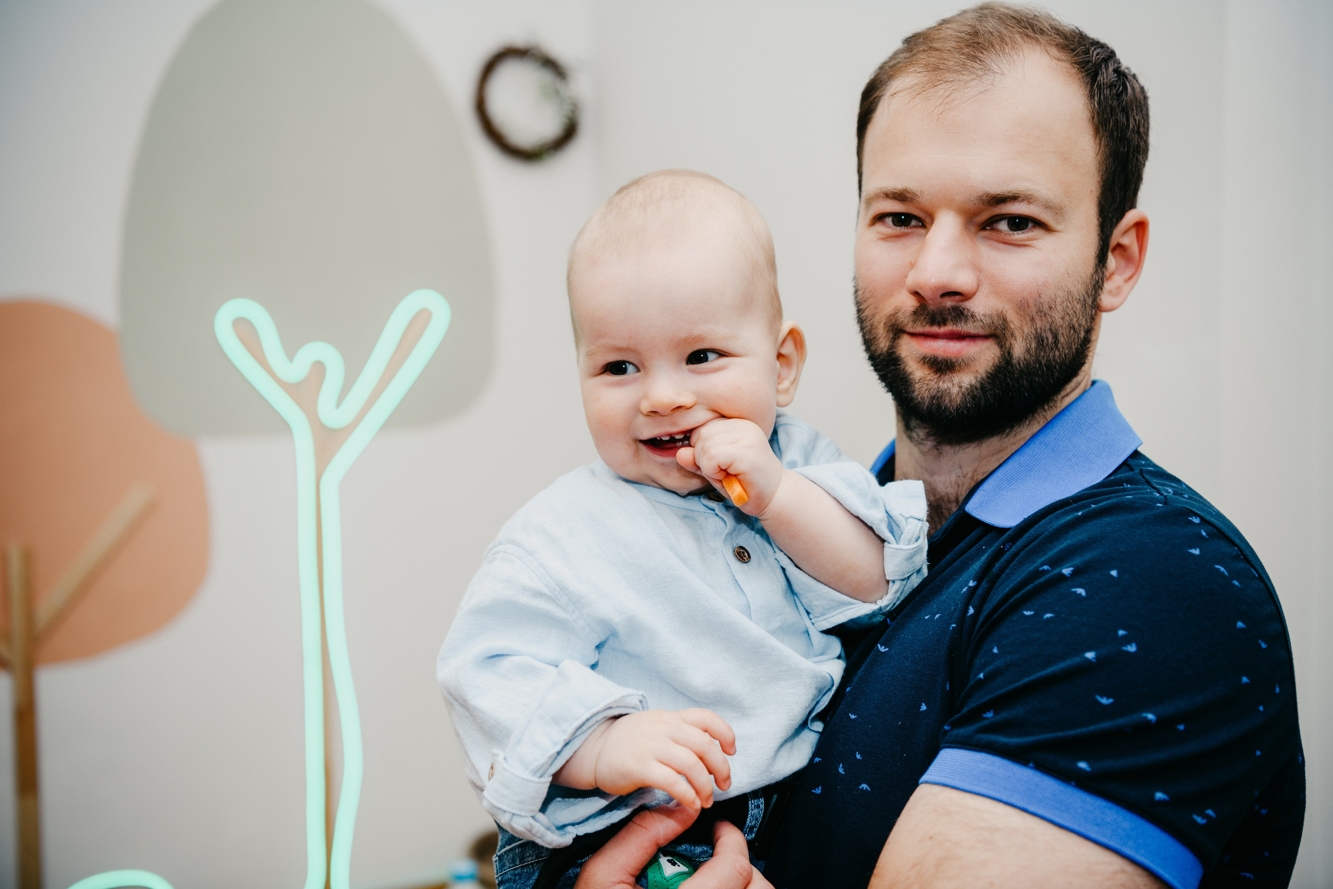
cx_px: 666
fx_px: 1481
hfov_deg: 48.5
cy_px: 444
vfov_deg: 33.4
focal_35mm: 40
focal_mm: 40
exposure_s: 1/160
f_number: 3.2
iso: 160
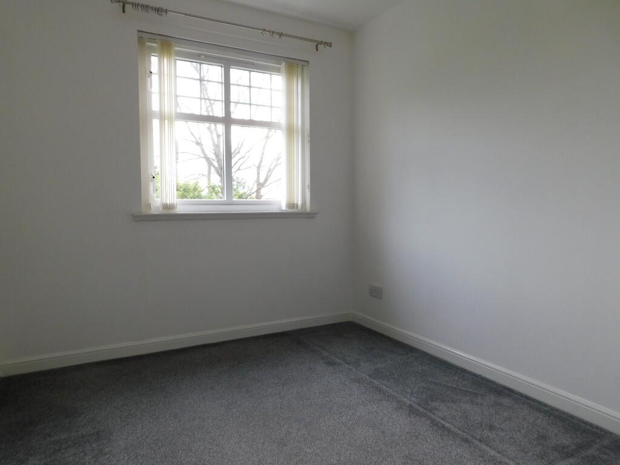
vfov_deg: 58.9
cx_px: 310
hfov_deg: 73.9
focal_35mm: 23
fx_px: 412
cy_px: 232
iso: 125
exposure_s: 1/50
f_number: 3
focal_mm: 4
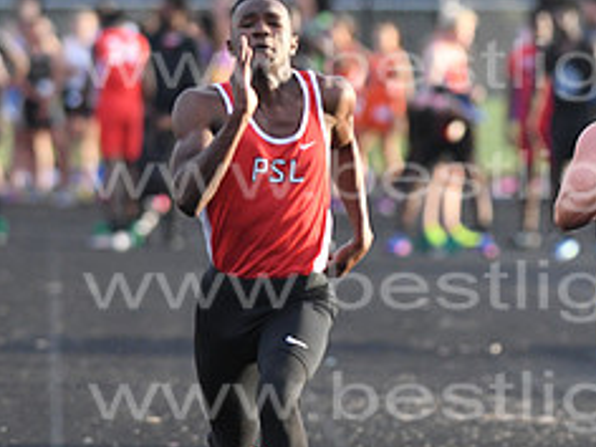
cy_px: 236
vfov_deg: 1.4
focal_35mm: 1064
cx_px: 662
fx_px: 18319
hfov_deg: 1.9
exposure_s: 1/2000
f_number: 4
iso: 2000
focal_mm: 300
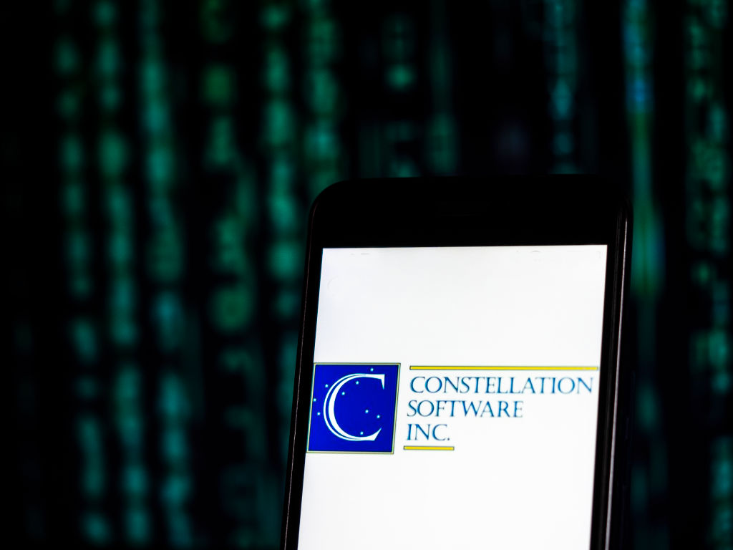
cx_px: 366
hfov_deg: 16.4
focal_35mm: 120
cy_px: 275
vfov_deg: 12.3
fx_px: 2541
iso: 200
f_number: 2.8
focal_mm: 60
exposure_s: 1/60
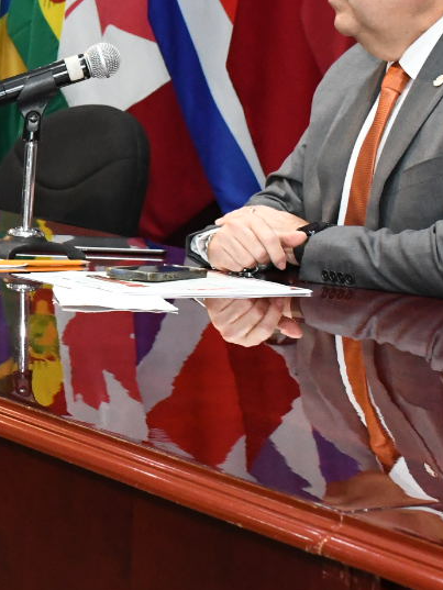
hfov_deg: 12.1
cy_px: 162
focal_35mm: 116
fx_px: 1979
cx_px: -256
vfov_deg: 16.9
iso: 4000
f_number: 7.1
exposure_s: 1/125
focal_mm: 27
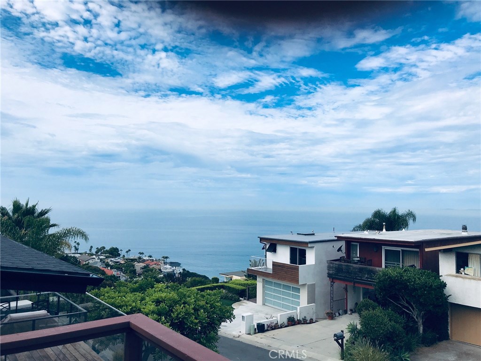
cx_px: 240
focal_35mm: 28
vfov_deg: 49.7
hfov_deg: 63.4
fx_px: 389
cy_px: 180
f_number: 1.8
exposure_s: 1/3546
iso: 20
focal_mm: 3.99
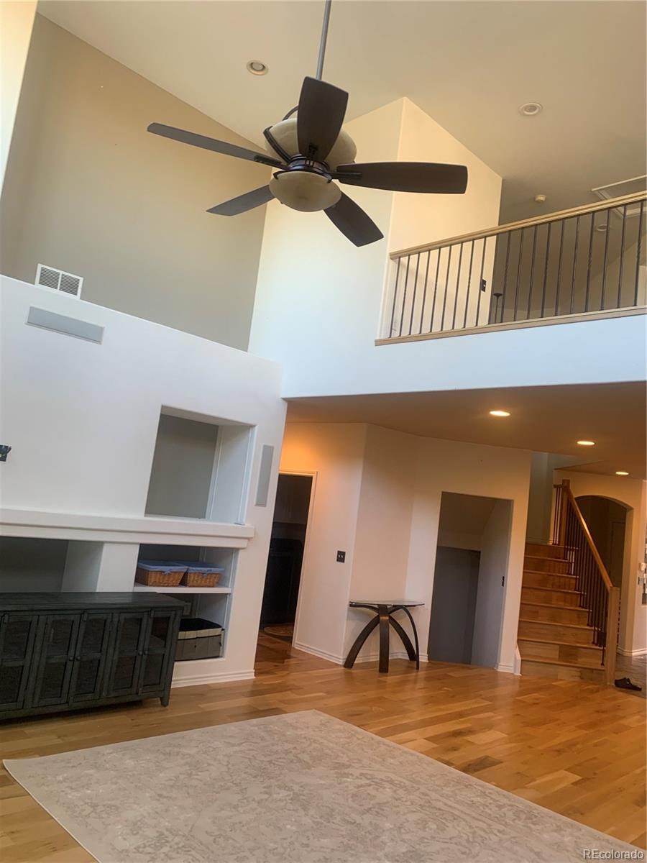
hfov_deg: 53.1
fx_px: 648
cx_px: 324
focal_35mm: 26
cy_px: 432
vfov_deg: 67.3
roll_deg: -7.1
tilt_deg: +8.9
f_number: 1.8
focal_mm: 4.25
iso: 80
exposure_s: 1/60
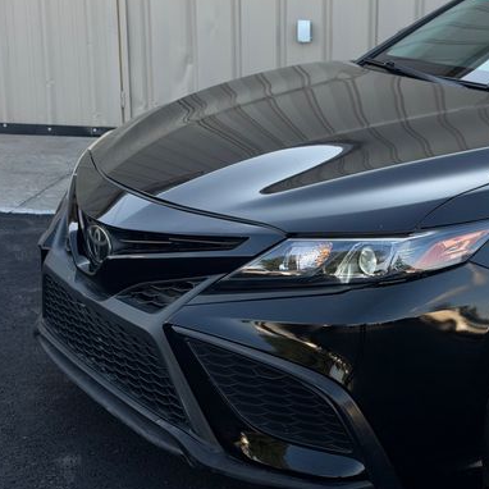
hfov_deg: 24.0
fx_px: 1135
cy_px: 251
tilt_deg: -16.0
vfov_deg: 24.3
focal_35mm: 71
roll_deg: -1.1
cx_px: 374
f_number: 1.78
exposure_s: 1/583
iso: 80
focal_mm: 6.76
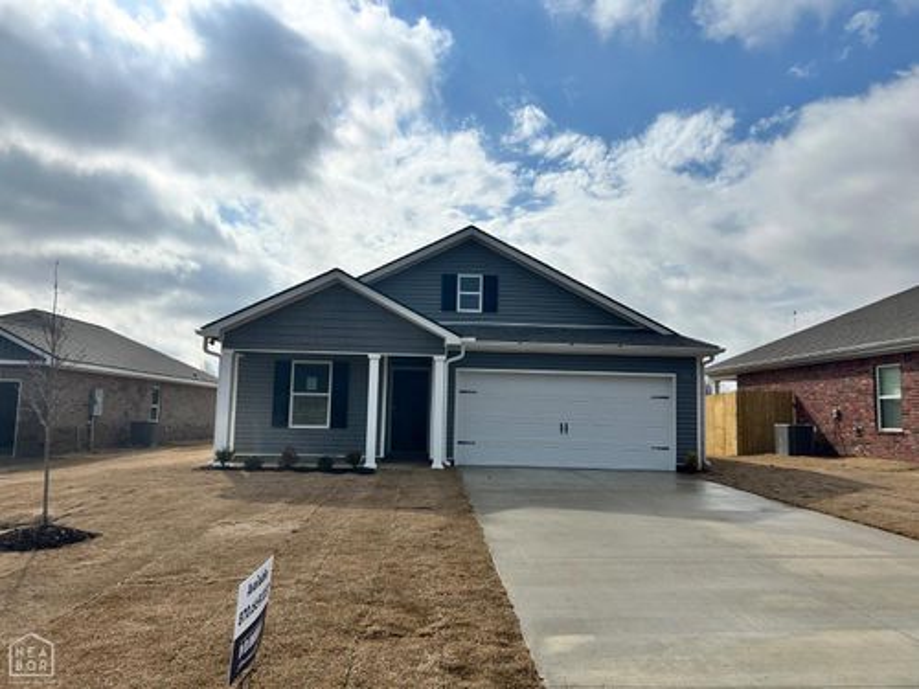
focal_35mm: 26
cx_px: 460
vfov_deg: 53.1
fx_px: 690
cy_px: 344
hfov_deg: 67.3
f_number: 1.5
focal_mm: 5.7
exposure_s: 1/16393
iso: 40
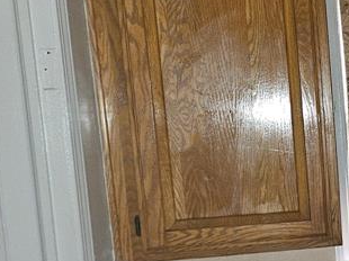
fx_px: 766
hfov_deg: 20.9
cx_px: 552
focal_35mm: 76
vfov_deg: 19.2
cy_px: 206
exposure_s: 1/13.9
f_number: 1.8
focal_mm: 5.4
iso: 125
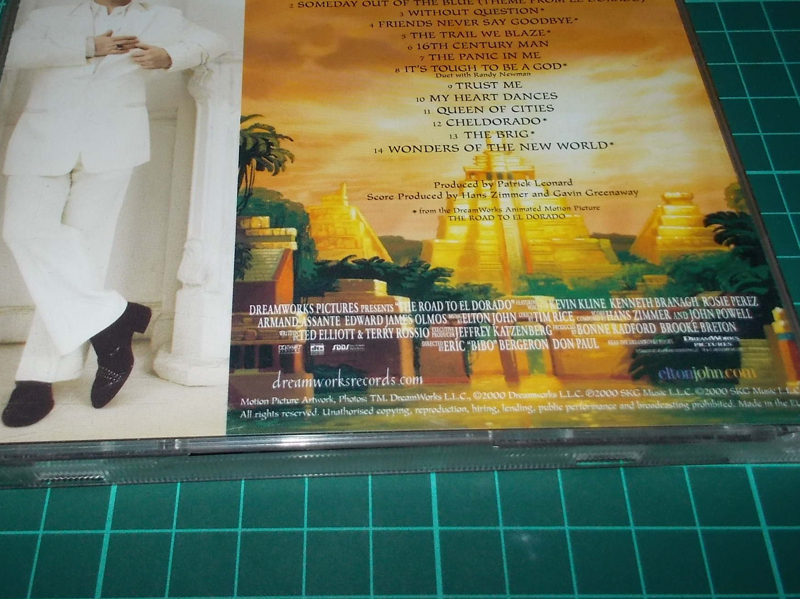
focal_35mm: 38
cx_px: 353
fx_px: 878
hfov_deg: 48.9
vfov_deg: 37.6
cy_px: 257
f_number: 3.3
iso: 200
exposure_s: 1/30
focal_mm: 4.1
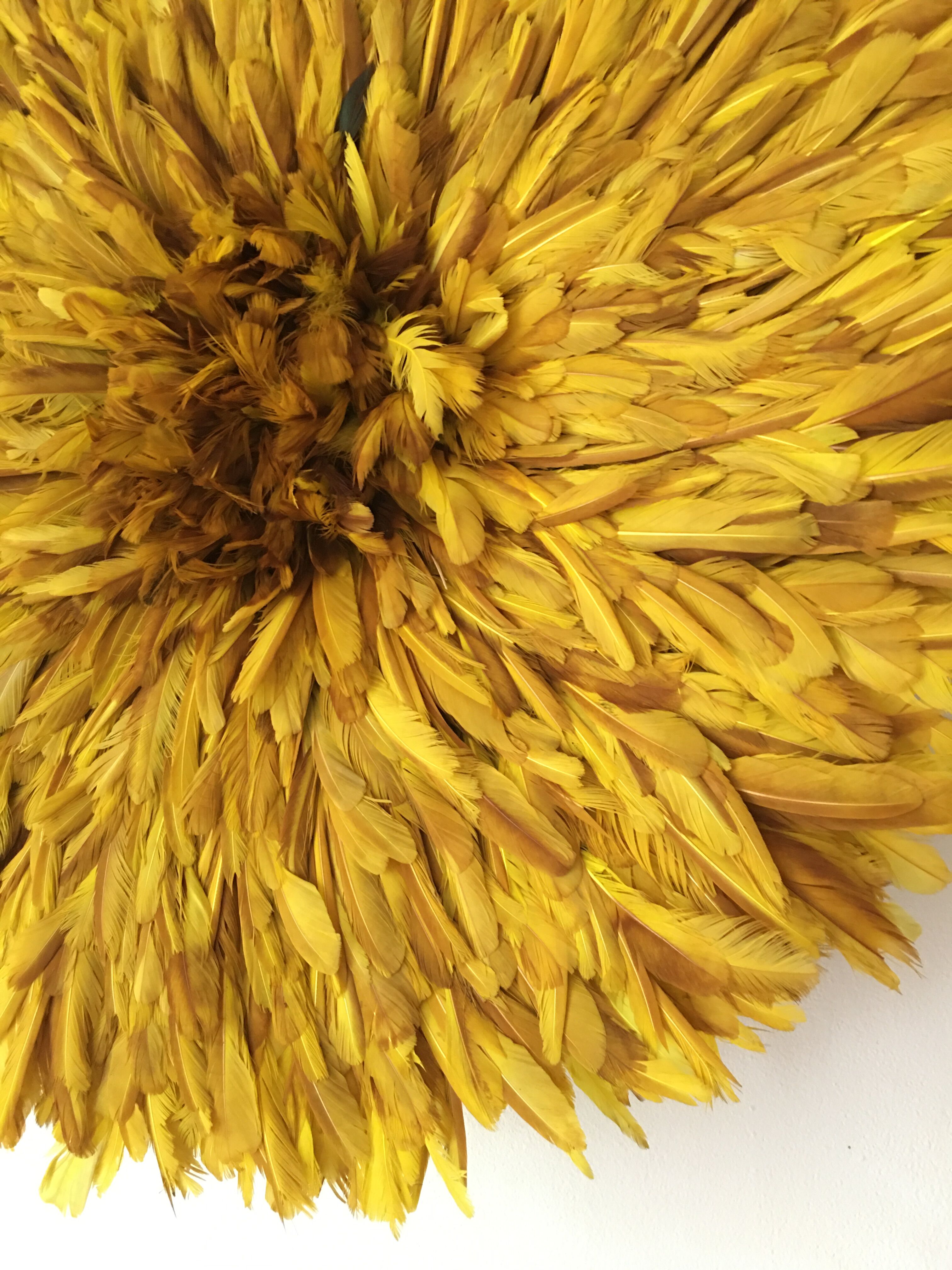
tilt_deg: +7.7
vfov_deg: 61.7
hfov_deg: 48.2
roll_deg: -1.5
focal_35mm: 29
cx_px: 476
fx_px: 1063
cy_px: 635
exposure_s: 1/8
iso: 100
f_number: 2.2
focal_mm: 4.15
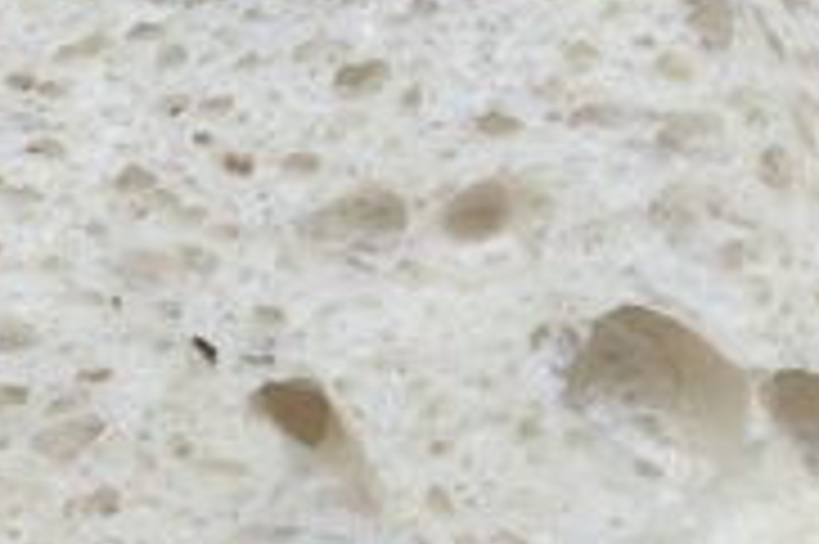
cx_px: 155
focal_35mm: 99
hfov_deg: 20.4
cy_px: 629
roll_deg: +0.3
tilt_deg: -3.4
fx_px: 2250
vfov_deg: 13.5
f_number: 1.8
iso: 250
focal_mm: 4.25
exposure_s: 1/60
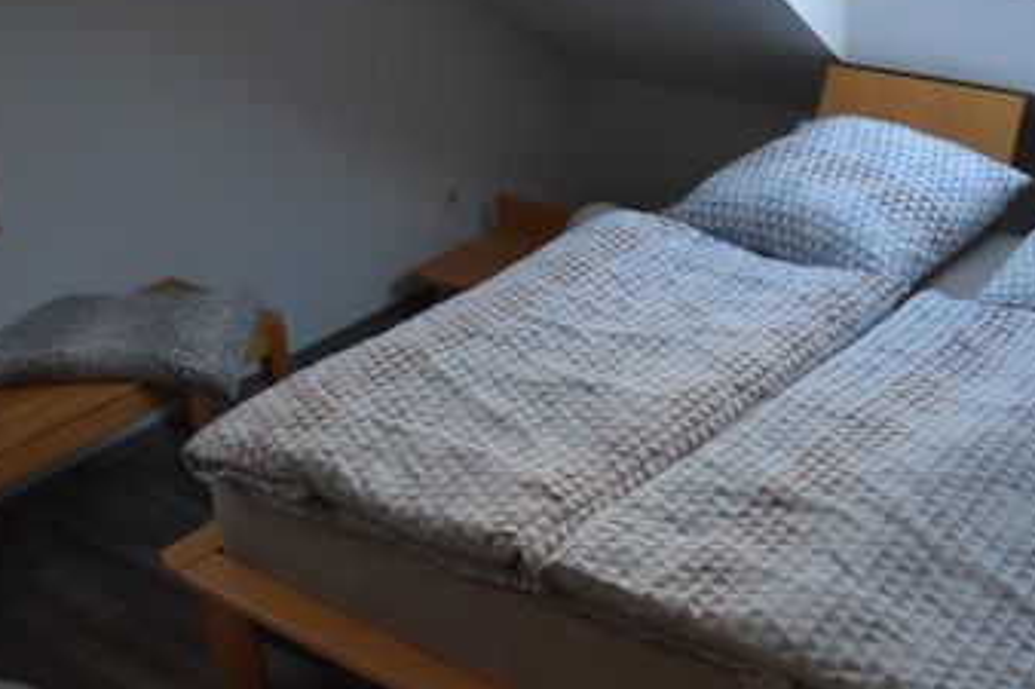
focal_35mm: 48
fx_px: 1379
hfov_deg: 40.8
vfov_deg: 27.8
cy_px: 472
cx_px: 652
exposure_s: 1/250
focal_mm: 18
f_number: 3.5
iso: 720
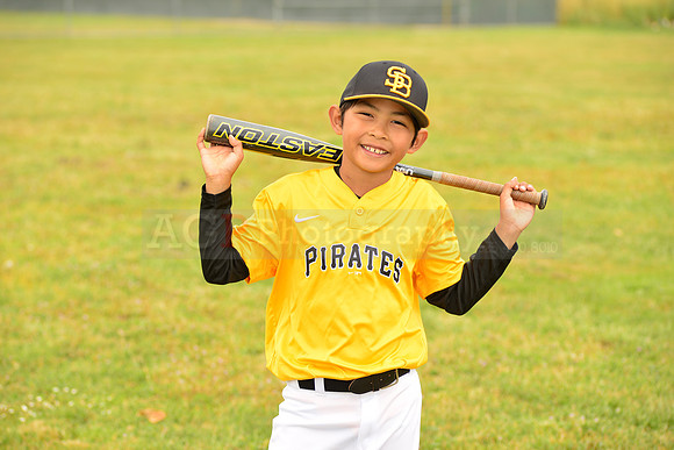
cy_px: 225
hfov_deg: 16.4
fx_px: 2341
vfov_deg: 11.0
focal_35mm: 125
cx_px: 337
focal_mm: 125
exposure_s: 1/250
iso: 125
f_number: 6.3
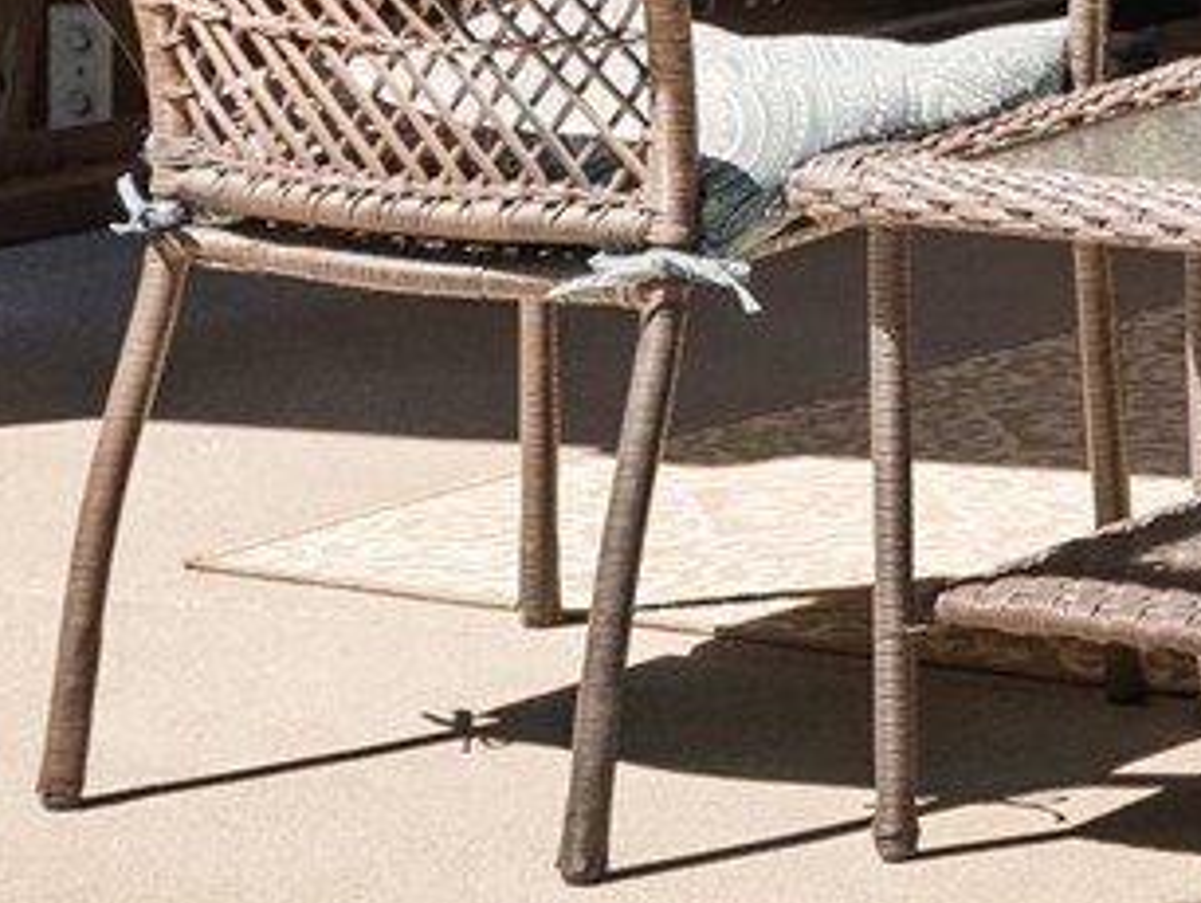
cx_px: 2624
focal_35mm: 201
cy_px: -1021
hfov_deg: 9.1
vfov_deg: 7.1
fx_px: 6988
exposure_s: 1/15
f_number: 4.5
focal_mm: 37.8
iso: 100
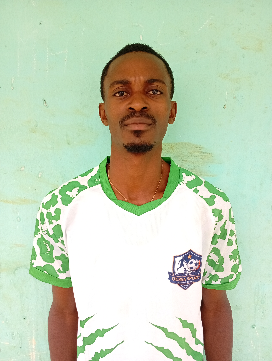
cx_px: 136
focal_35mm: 27
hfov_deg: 51.5
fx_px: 282
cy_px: 180
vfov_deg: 65.2
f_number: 1.8
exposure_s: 1/50
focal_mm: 3.98
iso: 86
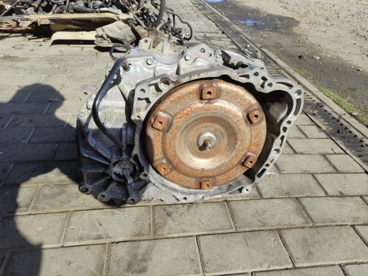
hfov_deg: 69.4
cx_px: 184
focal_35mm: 25
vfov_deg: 54.9
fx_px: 266
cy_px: 138
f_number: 1.89
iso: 100
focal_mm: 5.43
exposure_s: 1/891
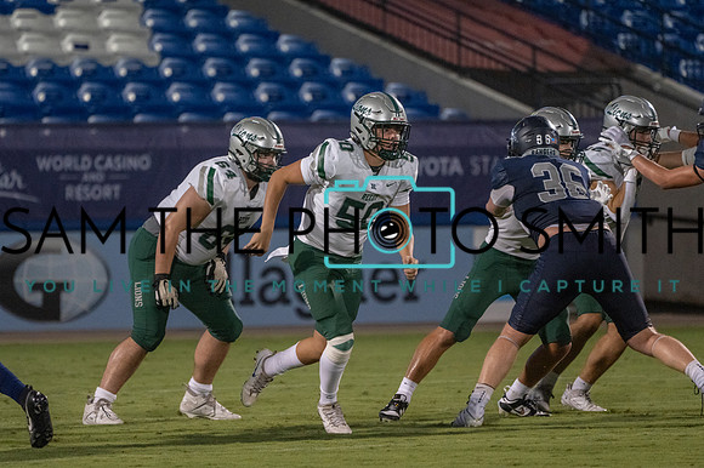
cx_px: 318
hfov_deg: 4.7
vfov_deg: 3.1
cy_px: 254
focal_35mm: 443
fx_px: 8659
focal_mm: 400
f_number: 5.6
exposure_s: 1/1000
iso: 8000
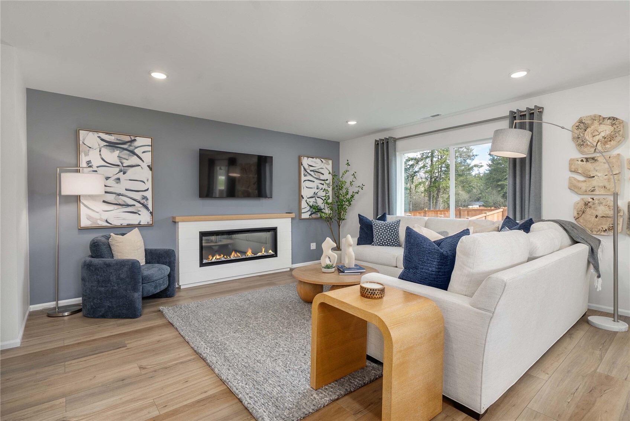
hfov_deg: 96.7
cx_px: 315
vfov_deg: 73.8
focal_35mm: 16
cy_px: 210
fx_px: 280
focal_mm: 16
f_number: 7.1
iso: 1000
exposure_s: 1/13
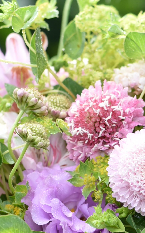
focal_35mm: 216
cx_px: 118
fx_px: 1366
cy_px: 237
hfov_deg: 6.1
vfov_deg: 9.6
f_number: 3.2
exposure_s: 1/320
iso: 640
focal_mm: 50
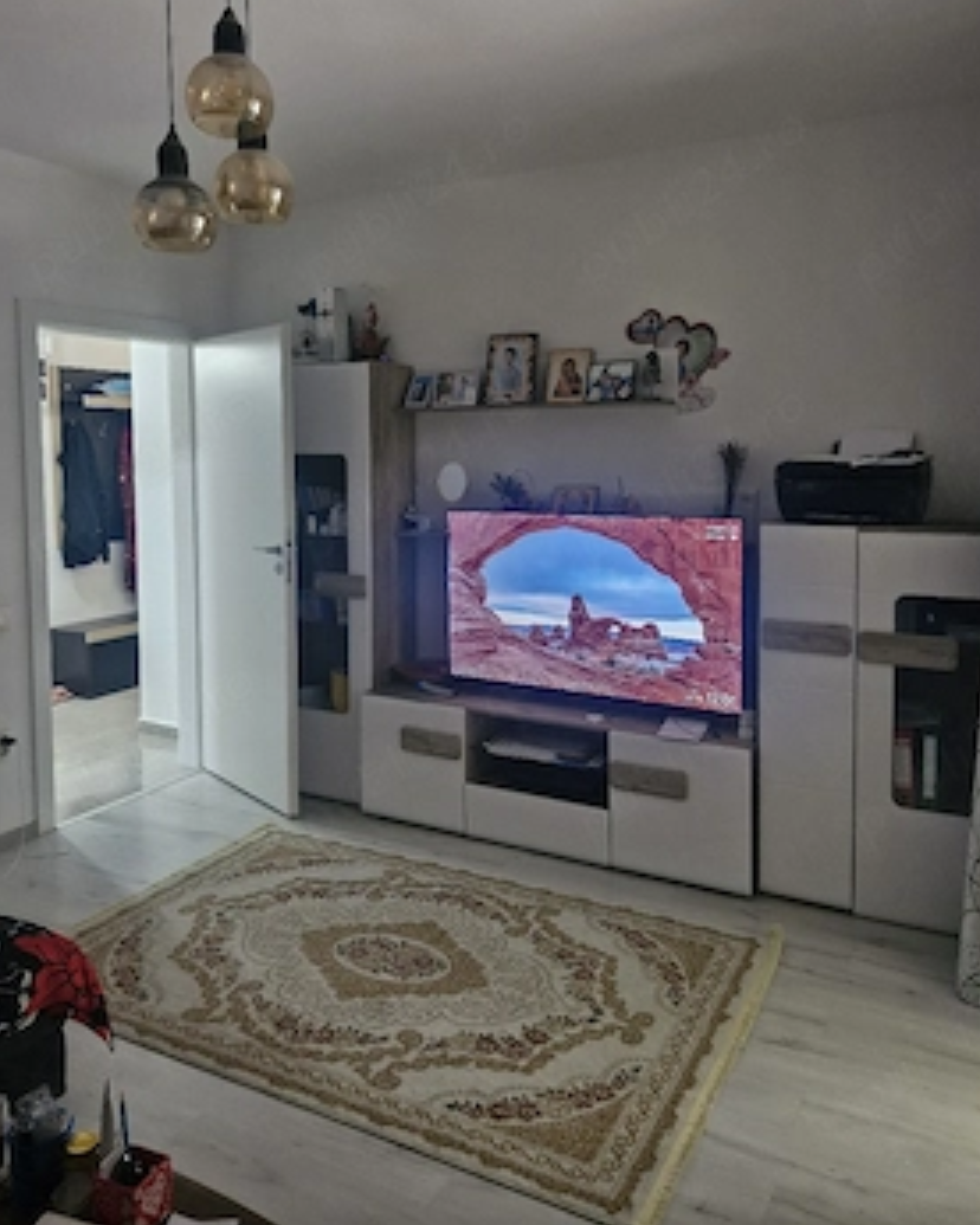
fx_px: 943
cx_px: 486
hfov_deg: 54.9
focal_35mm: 26
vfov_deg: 65.7
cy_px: 518
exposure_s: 1/50
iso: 500
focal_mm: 5.54
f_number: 1.8
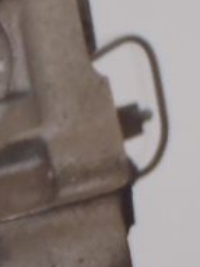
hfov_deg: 7.6
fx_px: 1450
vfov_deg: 9.9
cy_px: 499
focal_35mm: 188
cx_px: -207
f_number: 3.9
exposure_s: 1/30
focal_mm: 5
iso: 100
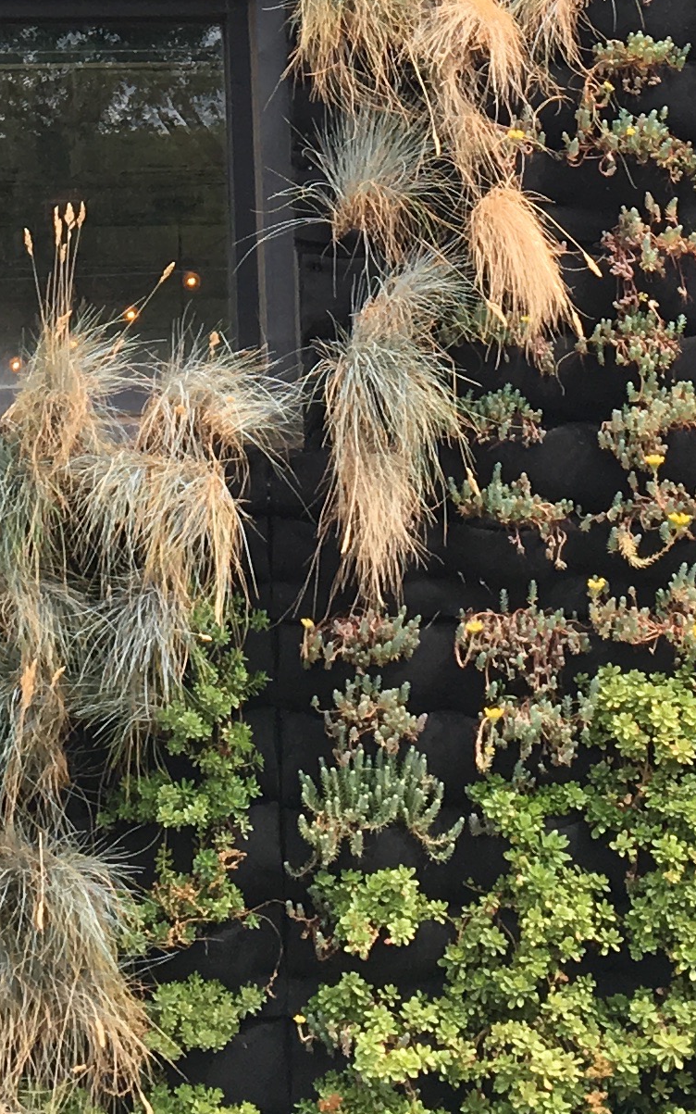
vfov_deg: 18.9
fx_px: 3126
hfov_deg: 12.7
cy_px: -282
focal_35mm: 103
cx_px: 161
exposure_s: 1/343
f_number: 2.2
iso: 25
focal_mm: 4.15
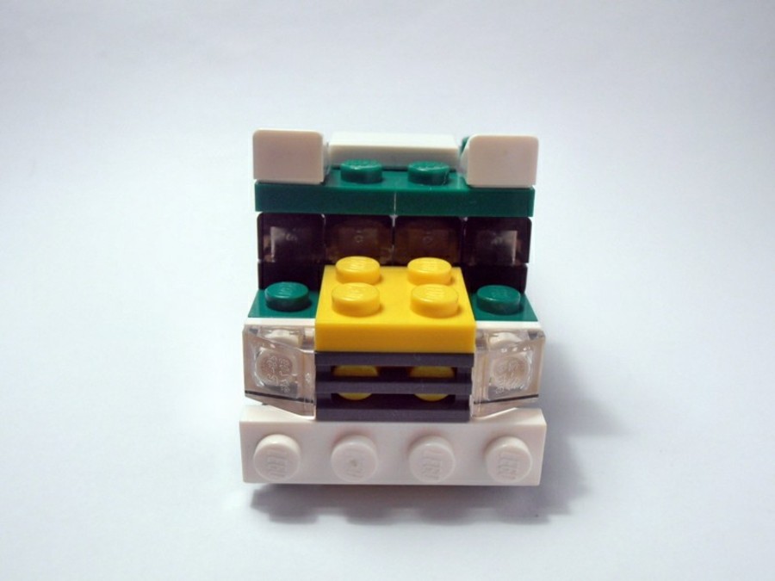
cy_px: 290
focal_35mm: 37
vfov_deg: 38.7
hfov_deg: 50.1
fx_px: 828
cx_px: 388
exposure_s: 1/80
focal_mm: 6.61
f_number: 3.9
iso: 80
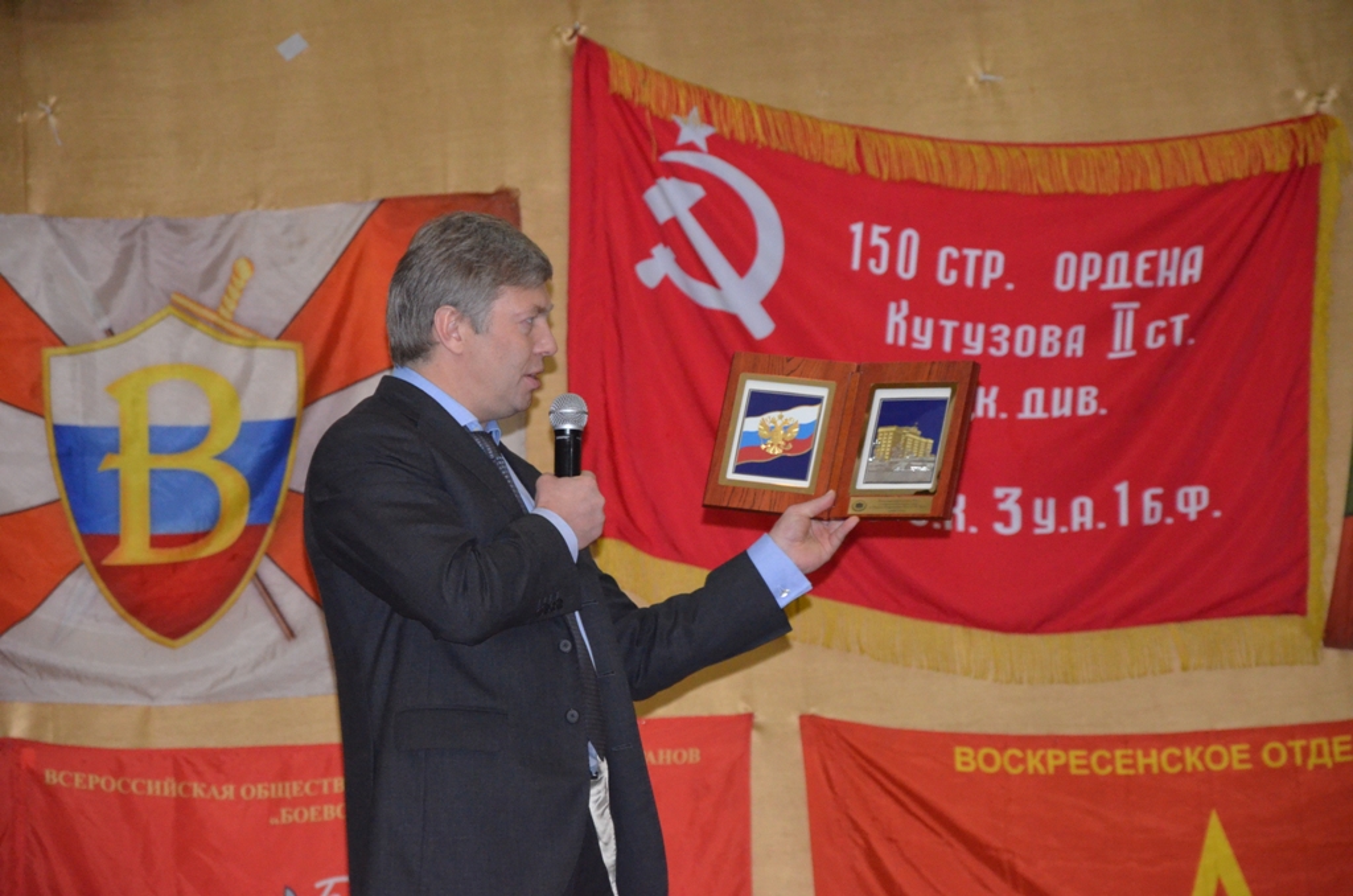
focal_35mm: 158
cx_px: 676
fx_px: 5906
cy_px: 448
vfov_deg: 8.7
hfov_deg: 13.1
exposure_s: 1/60
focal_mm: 105
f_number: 5.6
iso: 3200
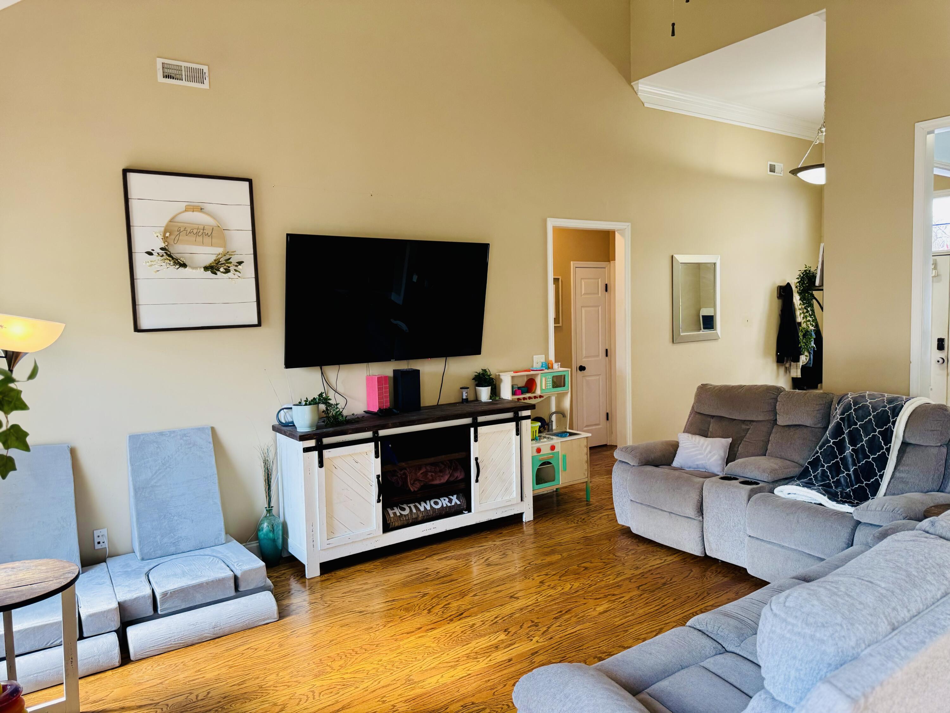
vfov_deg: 56.8
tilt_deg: -4.5
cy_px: 356
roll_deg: +2.1
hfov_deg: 71.6
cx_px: 475
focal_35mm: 24
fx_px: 659
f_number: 1.78
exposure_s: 1/120
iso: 200
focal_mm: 6.76
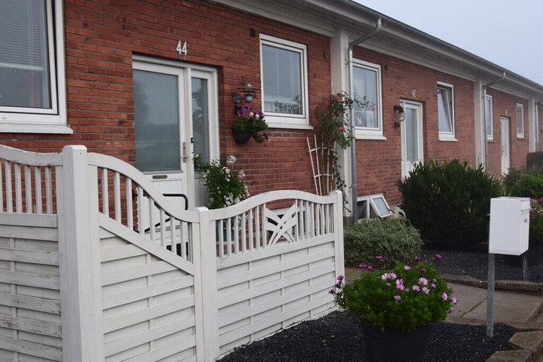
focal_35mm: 45
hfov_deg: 43.6
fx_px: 679
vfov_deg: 29.9
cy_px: 181
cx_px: 272
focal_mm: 30
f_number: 10
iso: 400
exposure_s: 1/200
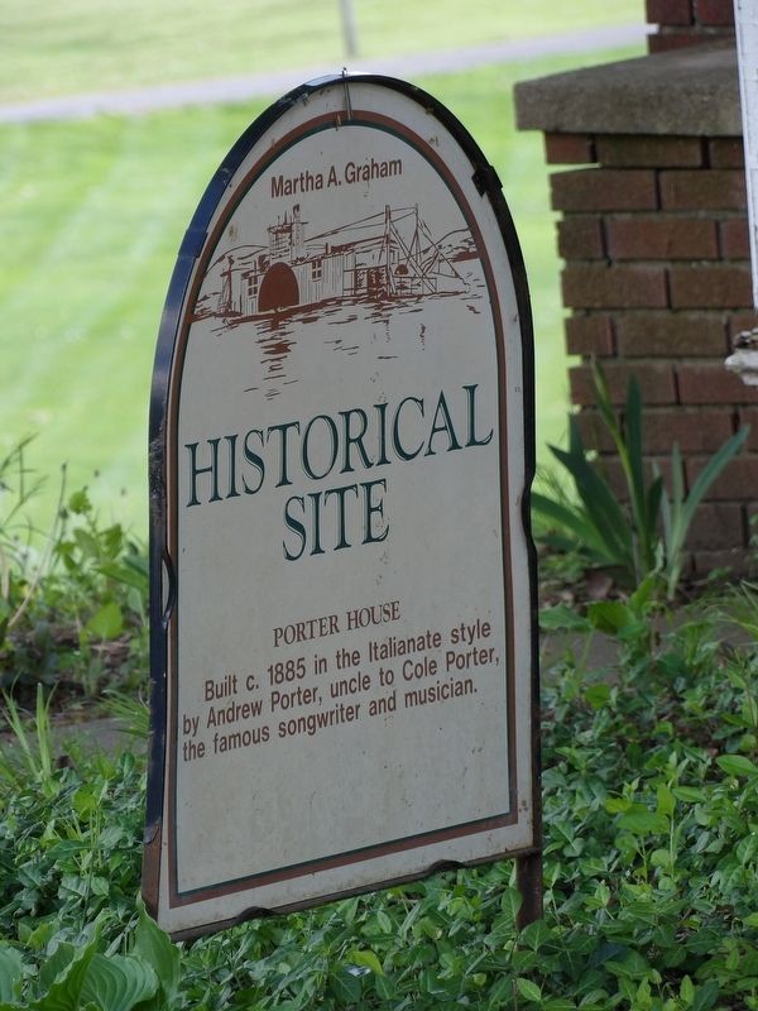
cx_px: 379
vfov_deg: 4.8
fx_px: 11941
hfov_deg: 3.6
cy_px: 506
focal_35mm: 409
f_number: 4.2
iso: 111
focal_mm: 73.3
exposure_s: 1/100
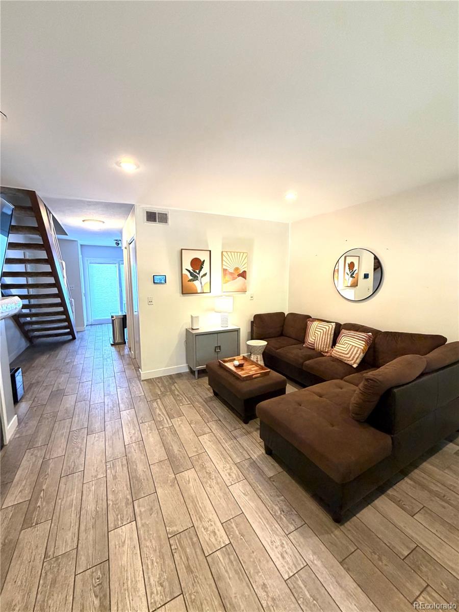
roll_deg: +0.7
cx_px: 230
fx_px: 248
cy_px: 306
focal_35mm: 14
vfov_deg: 102.1
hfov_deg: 85.7
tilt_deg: -6.7
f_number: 2.2
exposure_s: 1/60
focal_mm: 2.22
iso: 320
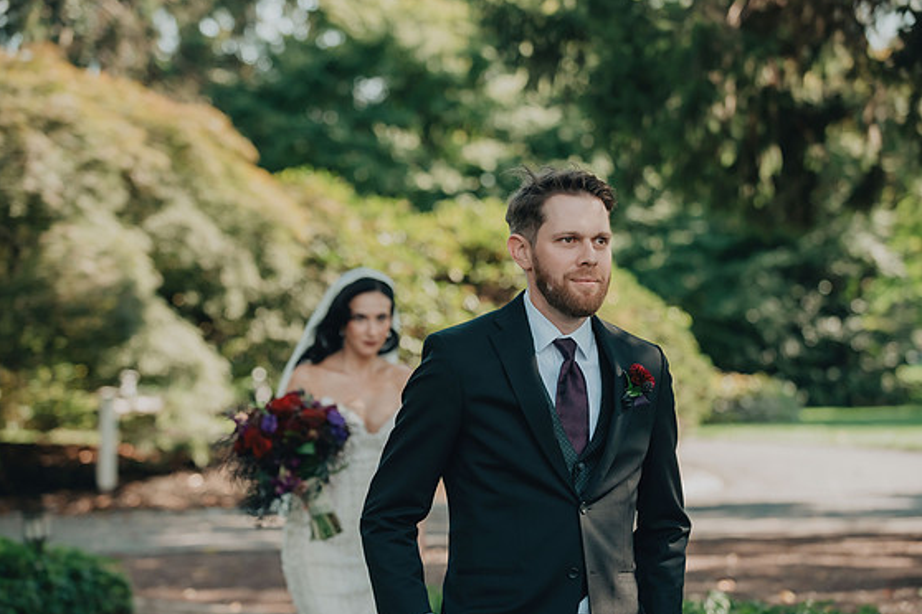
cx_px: 476
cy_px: 311
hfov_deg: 19.3
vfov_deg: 12.9
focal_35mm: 106
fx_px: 2715
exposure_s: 1/1250
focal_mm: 102
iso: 800
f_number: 3.5
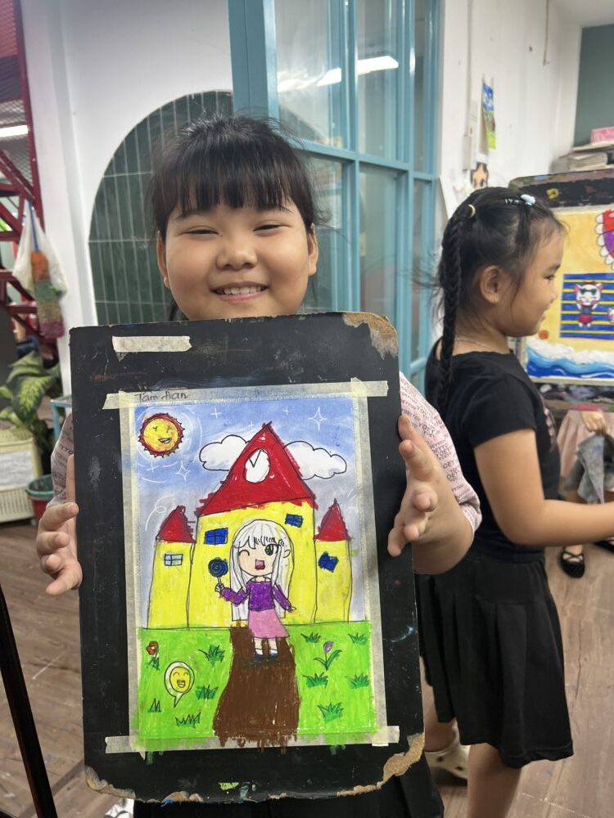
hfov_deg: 53.1
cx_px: 307
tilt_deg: -15.1
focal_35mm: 26
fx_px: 615
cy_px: 409
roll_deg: +2.4
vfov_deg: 67.3
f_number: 1.5
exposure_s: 1/100
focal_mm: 5.7
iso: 100
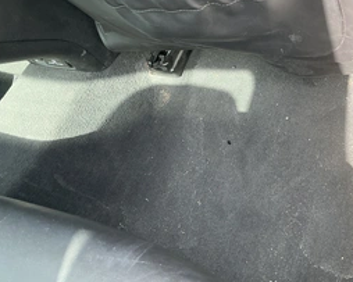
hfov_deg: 42.2
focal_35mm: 43
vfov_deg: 34.5
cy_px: 90
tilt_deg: -52.0
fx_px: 449
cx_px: 240
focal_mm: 3
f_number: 1.8
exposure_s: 1/122
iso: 64
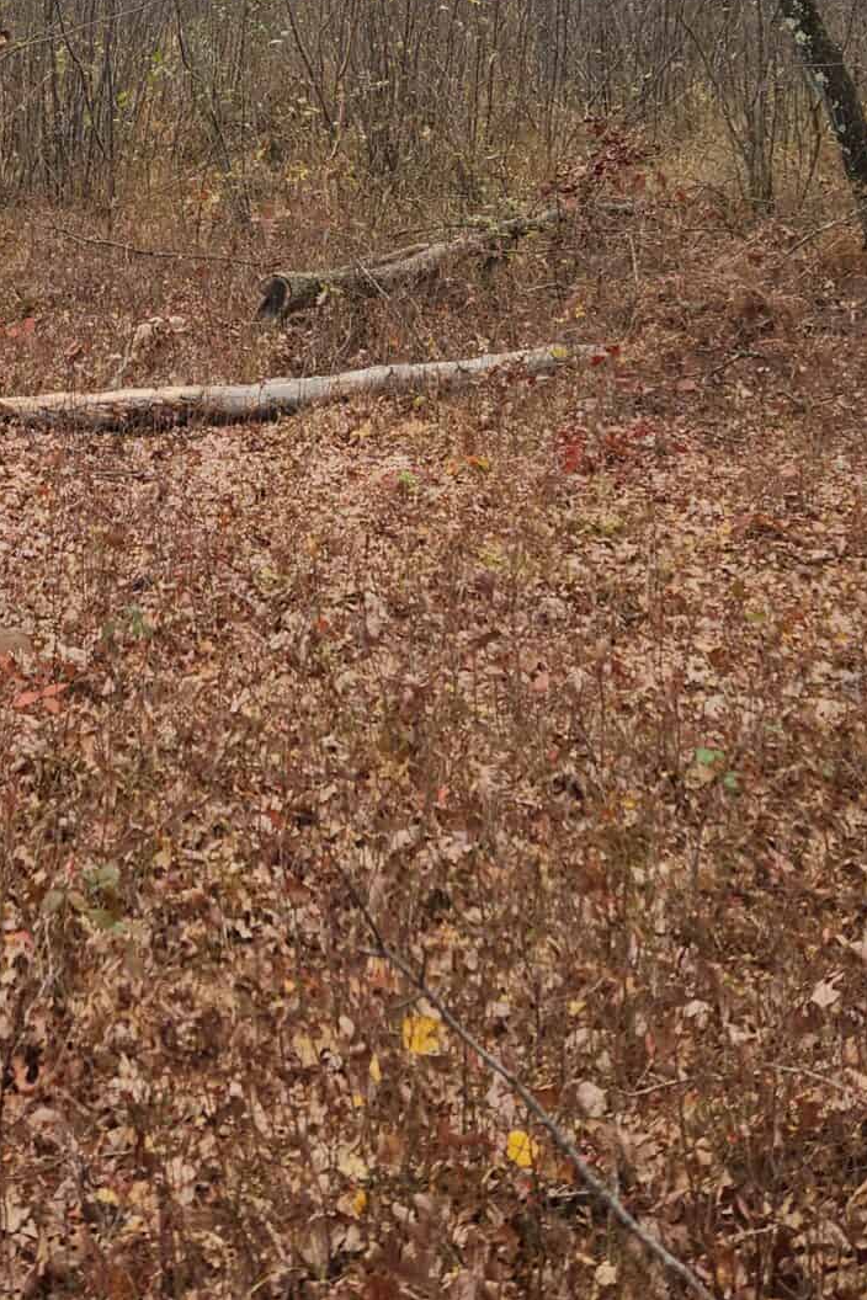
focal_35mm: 58
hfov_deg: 22.9
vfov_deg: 32.9
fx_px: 2095
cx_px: 133
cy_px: 160
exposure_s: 1/529
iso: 20
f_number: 1.8
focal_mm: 5.4
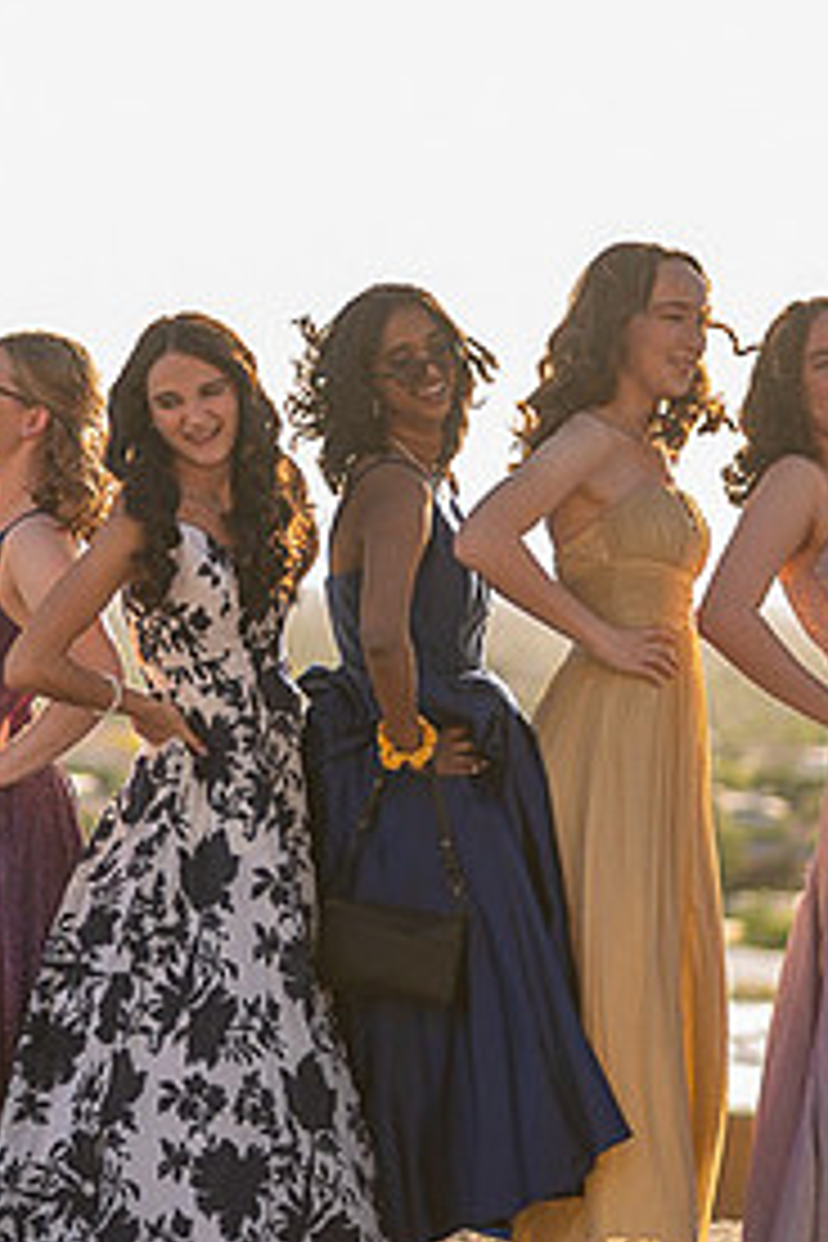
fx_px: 4312
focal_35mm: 125
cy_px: 565
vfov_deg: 16.4
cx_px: 137
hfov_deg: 10.9
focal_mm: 50
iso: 100
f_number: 1.4
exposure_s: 1/2000
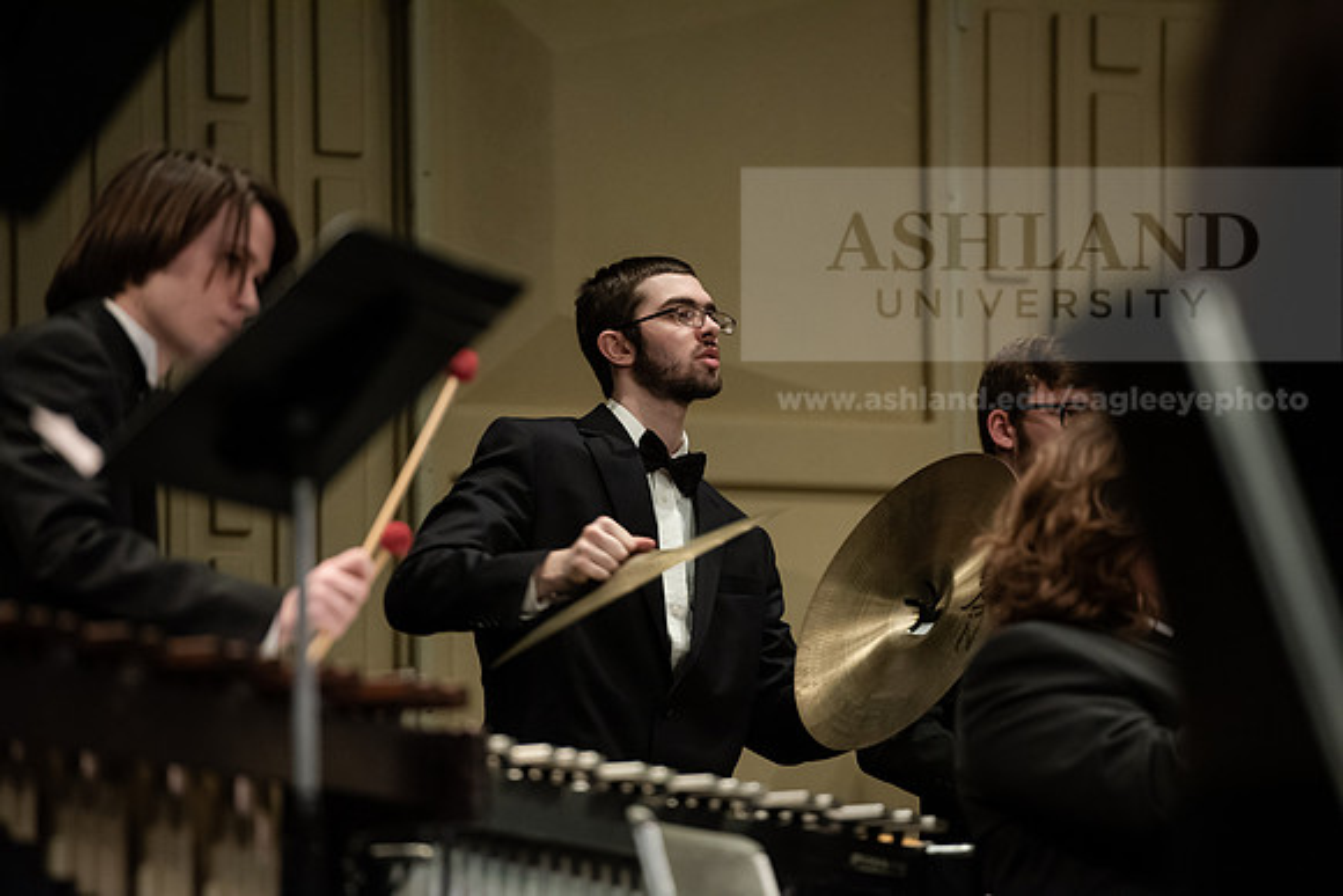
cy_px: 448
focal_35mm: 200
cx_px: 672
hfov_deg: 10.3
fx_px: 7463
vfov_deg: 6.9
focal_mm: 200
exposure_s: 1/200
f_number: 3.5
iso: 3200
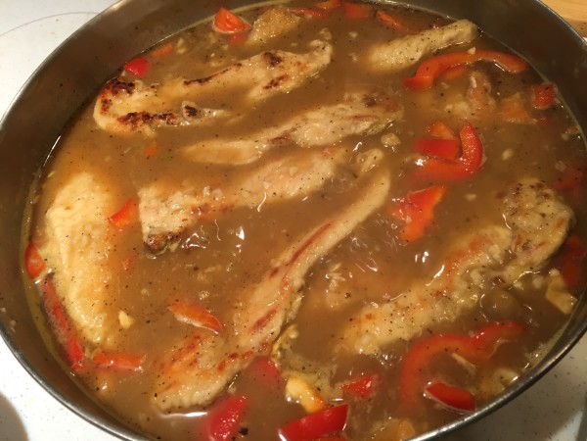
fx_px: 492
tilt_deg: -55.5
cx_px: 294
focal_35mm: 29
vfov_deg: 48.2
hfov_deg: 61.7
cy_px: 220
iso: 64
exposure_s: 1/33
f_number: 2.2
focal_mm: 4.15
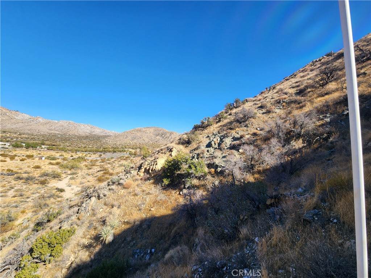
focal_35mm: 13
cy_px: 139
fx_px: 139
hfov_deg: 106.2
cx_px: 186
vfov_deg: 89.9
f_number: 2.2
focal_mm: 2.2
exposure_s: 1/1195
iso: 50
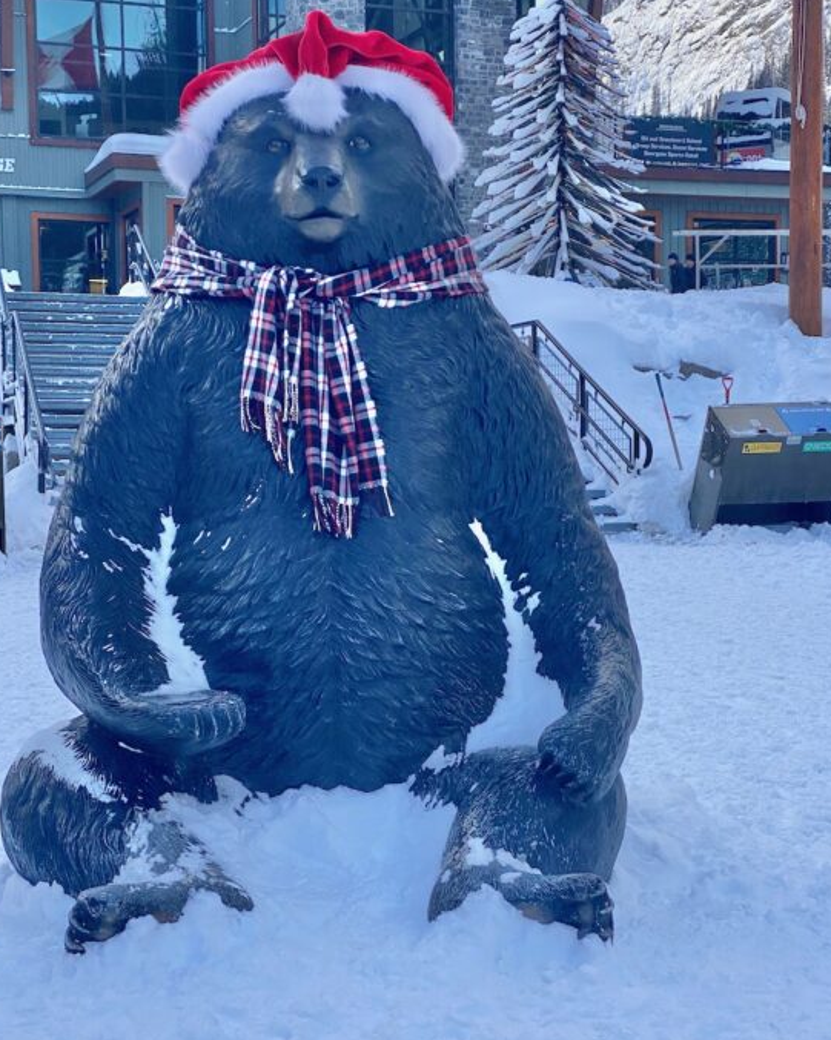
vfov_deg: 31.4
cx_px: 439
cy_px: 579
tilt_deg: -4.2
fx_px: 1846
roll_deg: +0.3
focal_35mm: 60
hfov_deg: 25.4
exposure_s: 1/727
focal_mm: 6
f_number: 2
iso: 20
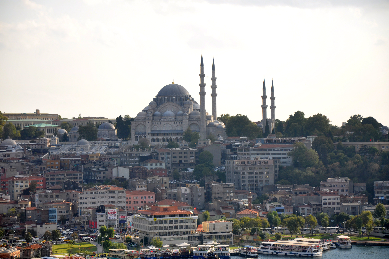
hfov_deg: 14.0
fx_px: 1586
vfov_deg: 9.3
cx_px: 194
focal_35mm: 147
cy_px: 130
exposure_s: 1/320
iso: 200
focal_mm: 98
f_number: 8
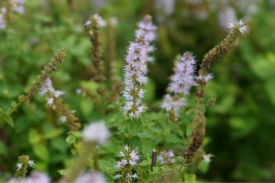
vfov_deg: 9.1
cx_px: 138
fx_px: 1146
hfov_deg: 13.7
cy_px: 92
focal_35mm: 150
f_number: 4
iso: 160
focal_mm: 100
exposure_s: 1/160
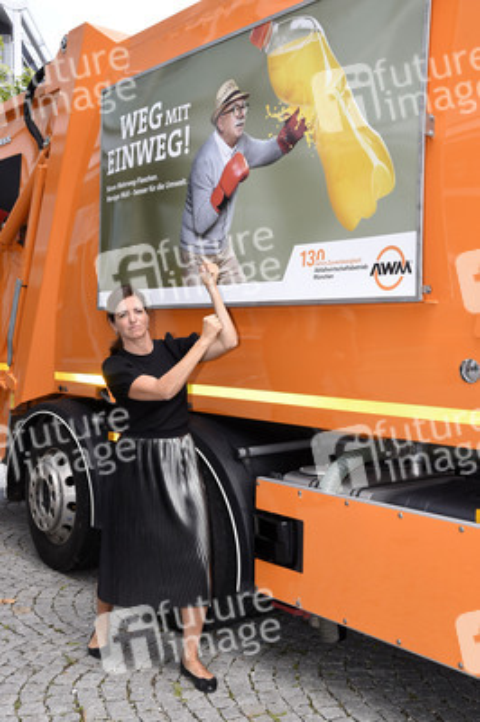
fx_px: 701
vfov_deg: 54.5
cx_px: 240
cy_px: 361
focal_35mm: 35
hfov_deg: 37.8
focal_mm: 35
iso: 400
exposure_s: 1/160
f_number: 8
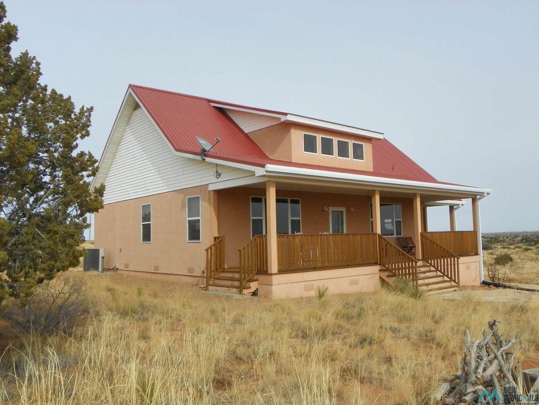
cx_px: 270
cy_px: 202
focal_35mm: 31
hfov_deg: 58.3
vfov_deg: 45.5
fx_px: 483
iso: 64
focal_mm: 5.5
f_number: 5.6
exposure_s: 1/500
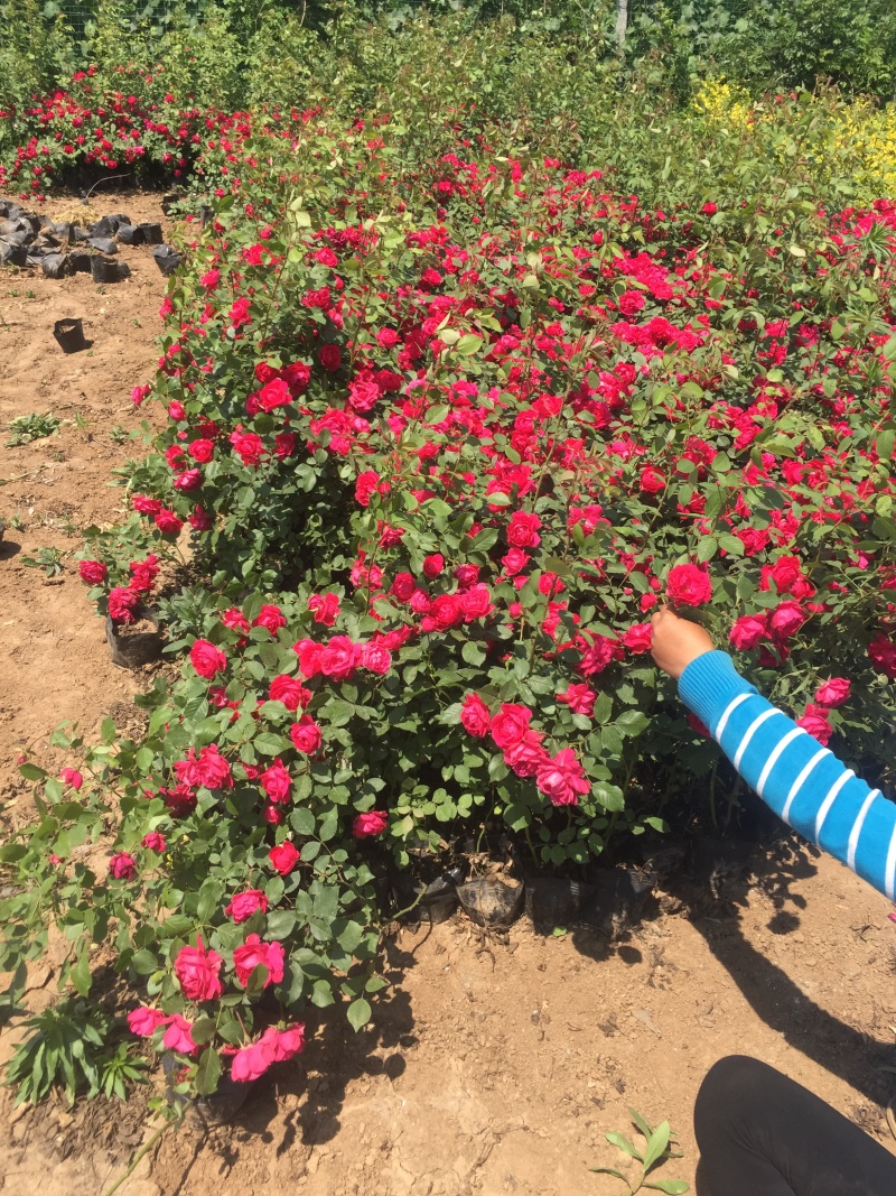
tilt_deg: -28.0
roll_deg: +0.5
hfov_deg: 48.2
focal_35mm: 29
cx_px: 448
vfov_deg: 61.7
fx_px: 1001
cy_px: 598
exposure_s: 1/1199
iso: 32
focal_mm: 4.15
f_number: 2.2
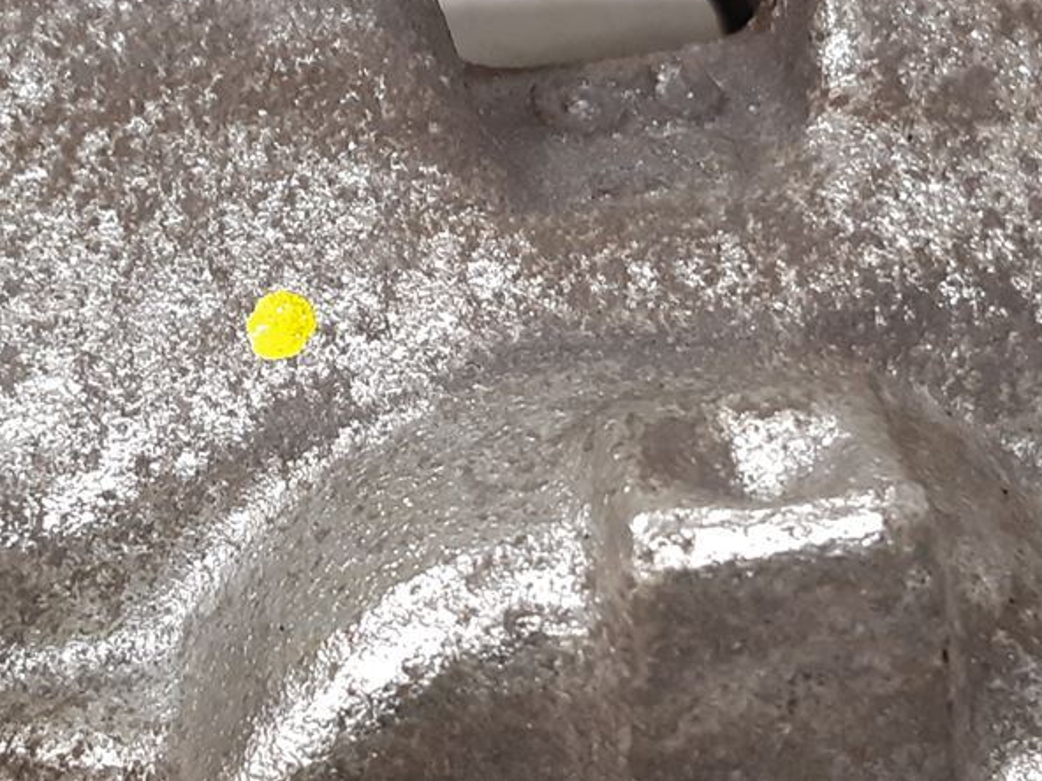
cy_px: 508
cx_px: 507
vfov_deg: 16.4
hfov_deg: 21.8
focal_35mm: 90
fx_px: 2709
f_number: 1.7
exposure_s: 1/50
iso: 200
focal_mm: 3.93
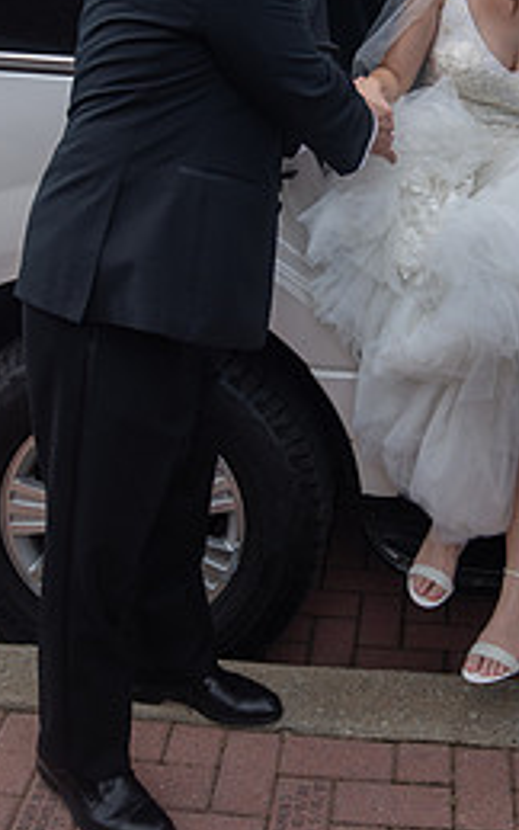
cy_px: 208
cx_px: 357
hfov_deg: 24.3
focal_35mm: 53
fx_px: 1199
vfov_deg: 37.3
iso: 400
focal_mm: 30
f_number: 4
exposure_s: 1/1250
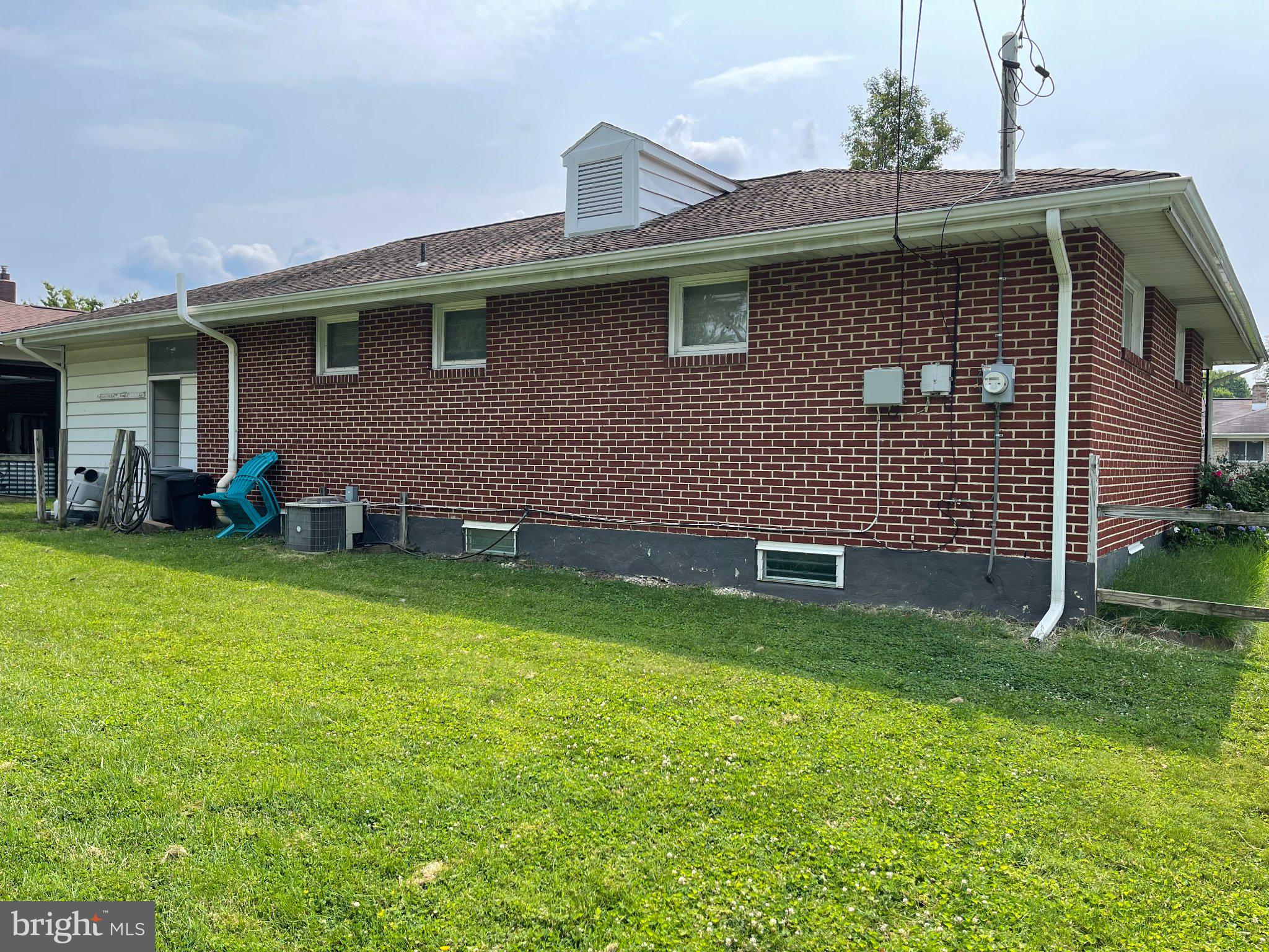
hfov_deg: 69.4
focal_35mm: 25
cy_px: 476
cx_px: 634
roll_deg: -0.5
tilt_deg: -2.2
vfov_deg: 54.9
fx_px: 916
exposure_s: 1/1553
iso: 32
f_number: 1.6
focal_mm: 5.1
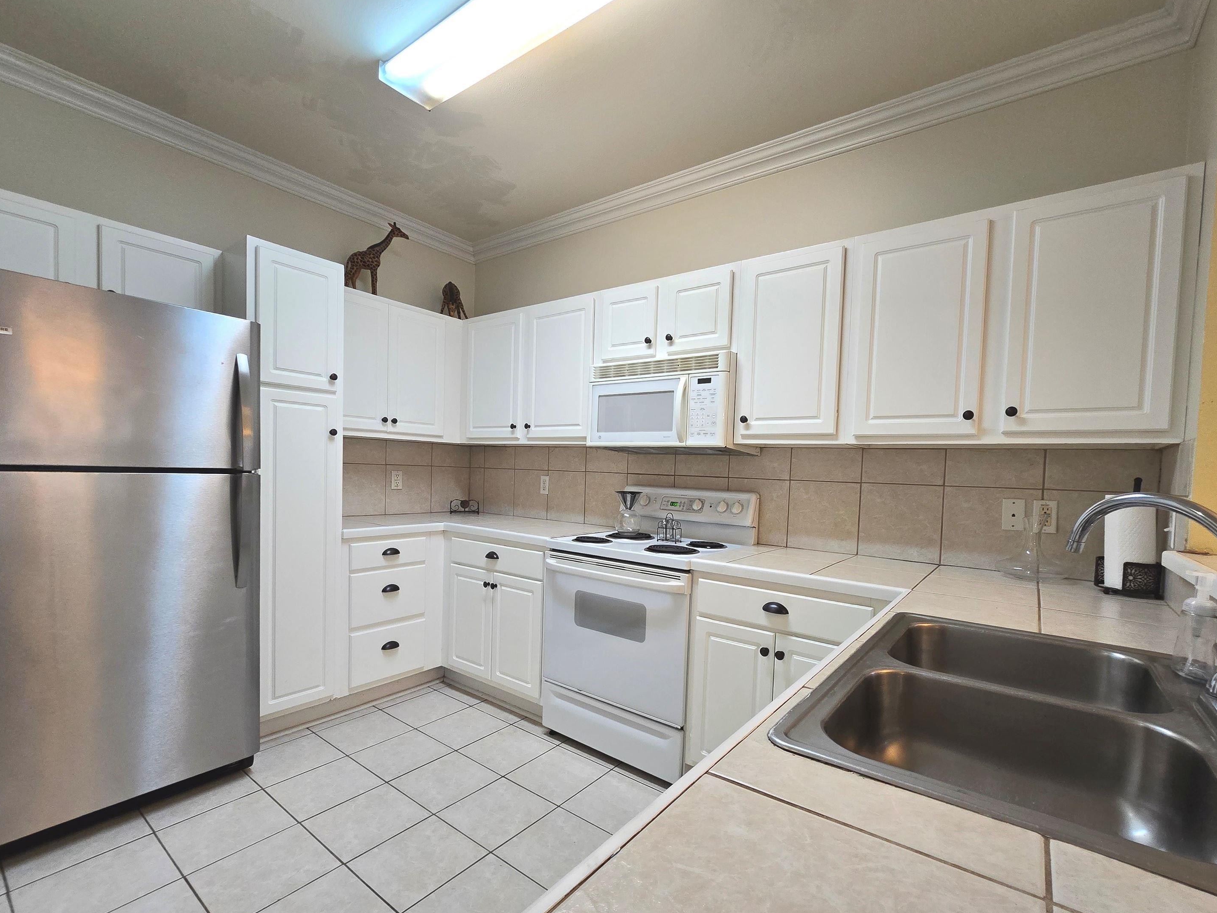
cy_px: 487
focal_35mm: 14
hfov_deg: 102.0
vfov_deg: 85.5
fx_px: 492
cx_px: 640
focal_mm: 2.2
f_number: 2.2
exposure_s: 1/60
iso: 160
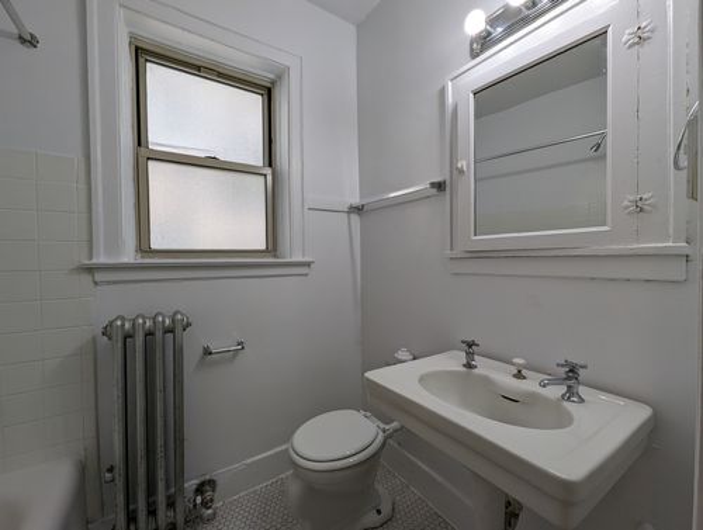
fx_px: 265
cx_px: 352
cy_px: 265
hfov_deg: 106.1
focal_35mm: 13
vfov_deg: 90.1
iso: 61
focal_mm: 1.95
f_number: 2.2
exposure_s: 1/120
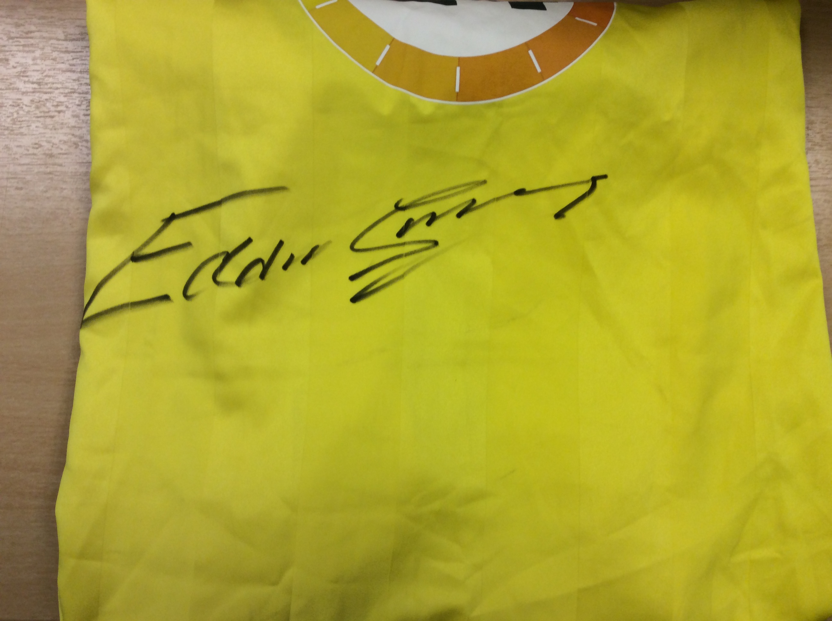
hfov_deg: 56.9
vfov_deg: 44.1
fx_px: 768
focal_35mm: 32
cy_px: 310
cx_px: 416
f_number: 2.4
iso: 40
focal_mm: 3.3
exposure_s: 1/25
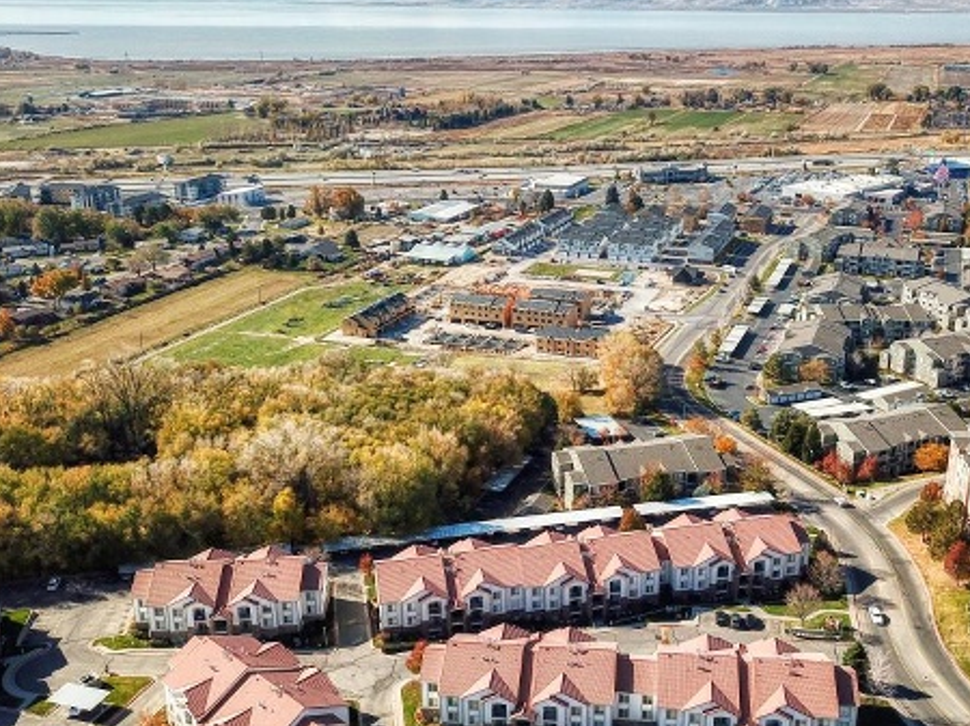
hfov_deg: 49.9
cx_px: 567
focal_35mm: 37
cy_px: 323
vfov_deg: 38.6
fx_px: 1036
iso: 100
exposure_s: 1/2326
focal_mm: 4.7
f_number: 2.2
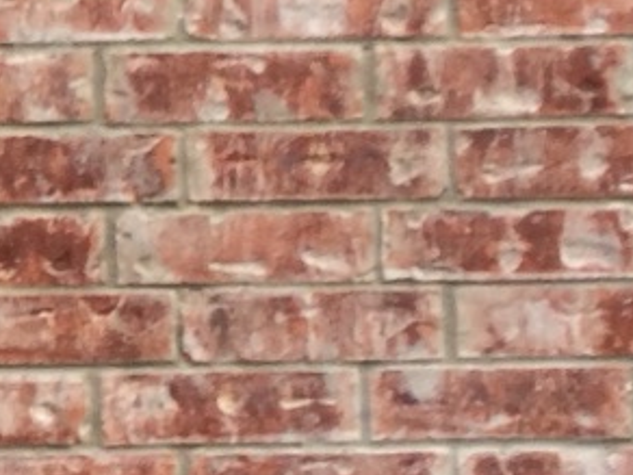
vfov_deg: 9.3
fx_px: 2908
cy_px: 362
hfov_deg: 11.4
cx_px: -540
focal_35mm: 159
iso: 32
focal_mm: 4.15
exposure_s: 1/323
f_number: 2.2
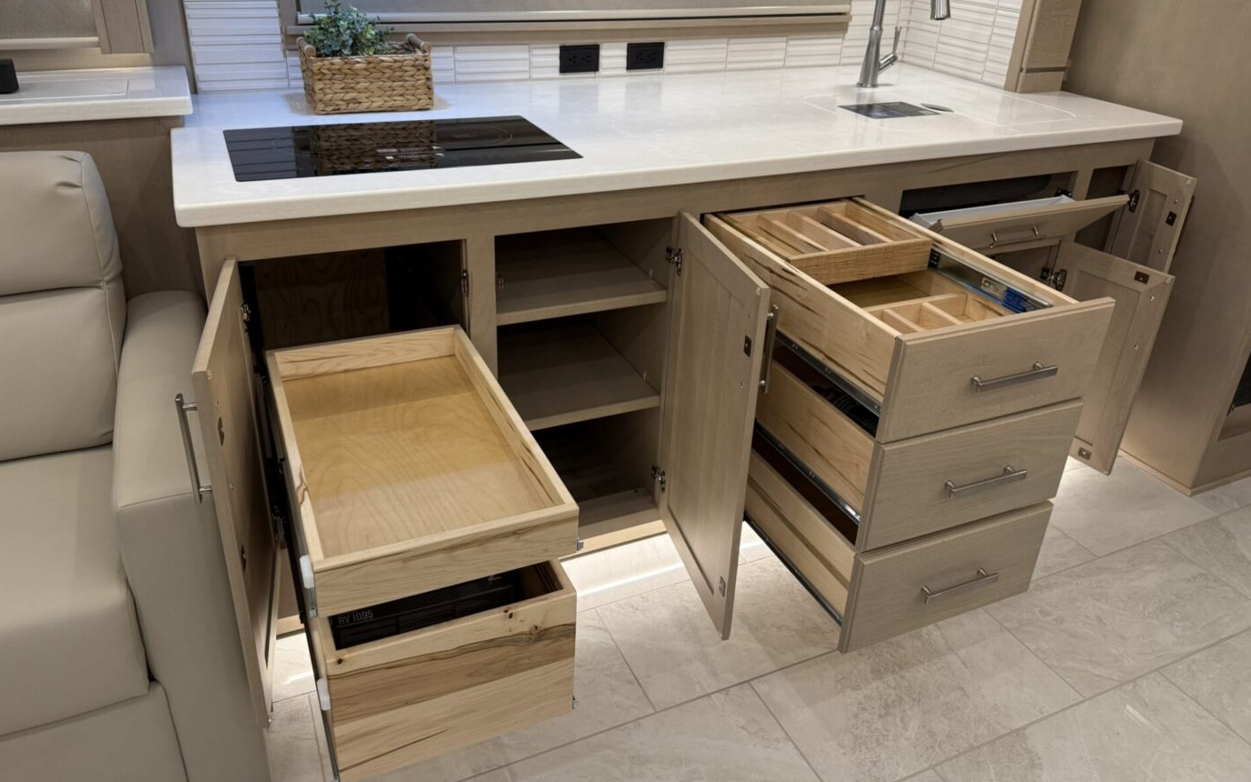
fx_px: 887
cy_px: 331
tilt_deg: -25.1
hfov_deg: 70.4
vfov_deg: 47.4
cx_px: 615
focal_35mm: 26
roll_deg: -1.4
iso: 160
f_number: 1.78
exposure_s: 1/60
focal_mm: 6.76
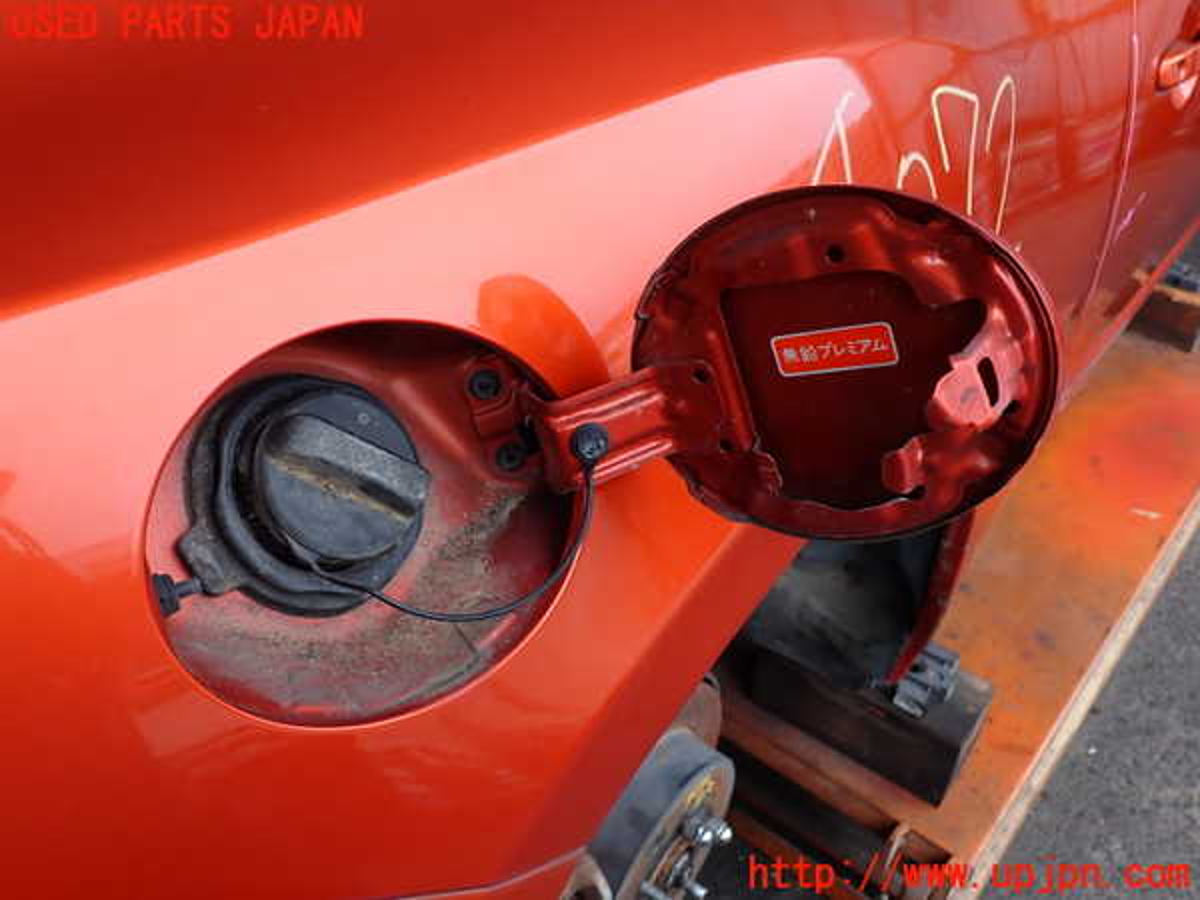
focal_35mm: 30
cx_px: 600
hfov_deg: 60.0
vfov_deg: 46.8
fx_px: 1040
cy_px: 450
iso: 100
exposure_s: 1/200
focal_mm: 5.4
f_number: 3.2
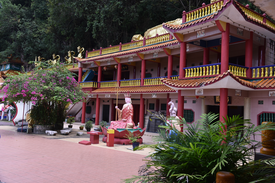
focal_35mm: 34
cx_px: 138
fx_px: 260
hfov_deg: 55.8
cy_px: 92
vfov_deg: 38.9
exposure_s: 1/160
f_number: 6.3
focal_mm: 34
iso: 100
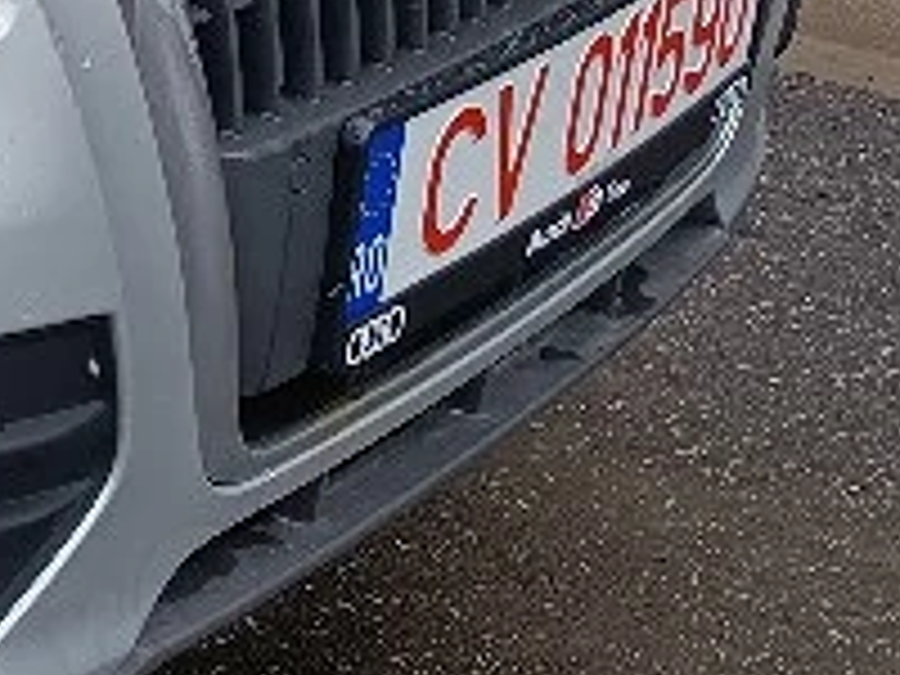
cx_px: -1089
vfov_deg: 11.9
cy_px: -256
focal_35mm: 120
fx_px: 3120
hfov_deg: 13.3
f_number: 1.7
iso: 62
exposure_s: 1/101
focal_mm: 5.24
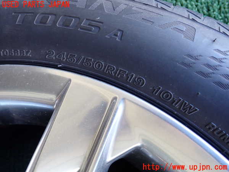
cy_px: 86
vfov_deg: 46.8
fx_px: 198
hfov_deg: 60.0
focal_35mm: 30
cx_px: 114
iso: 200
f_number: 2.3
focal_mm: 5.4
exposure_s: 1/50
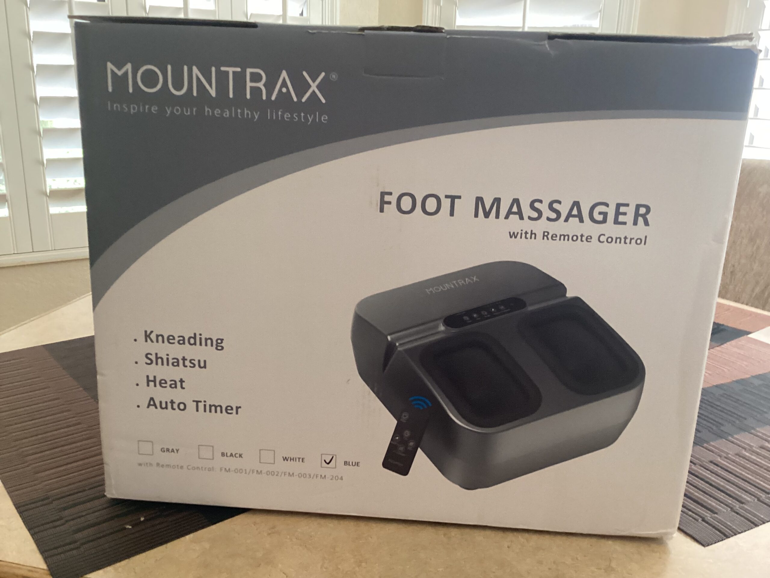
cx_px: 385
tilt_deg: -19.2
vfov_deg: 45.4
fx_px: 690
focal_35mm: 31
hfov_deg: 58.4
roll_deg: -0.4
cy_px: 289
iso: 400
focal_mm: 3.3
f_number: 2.4
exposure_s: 1/30
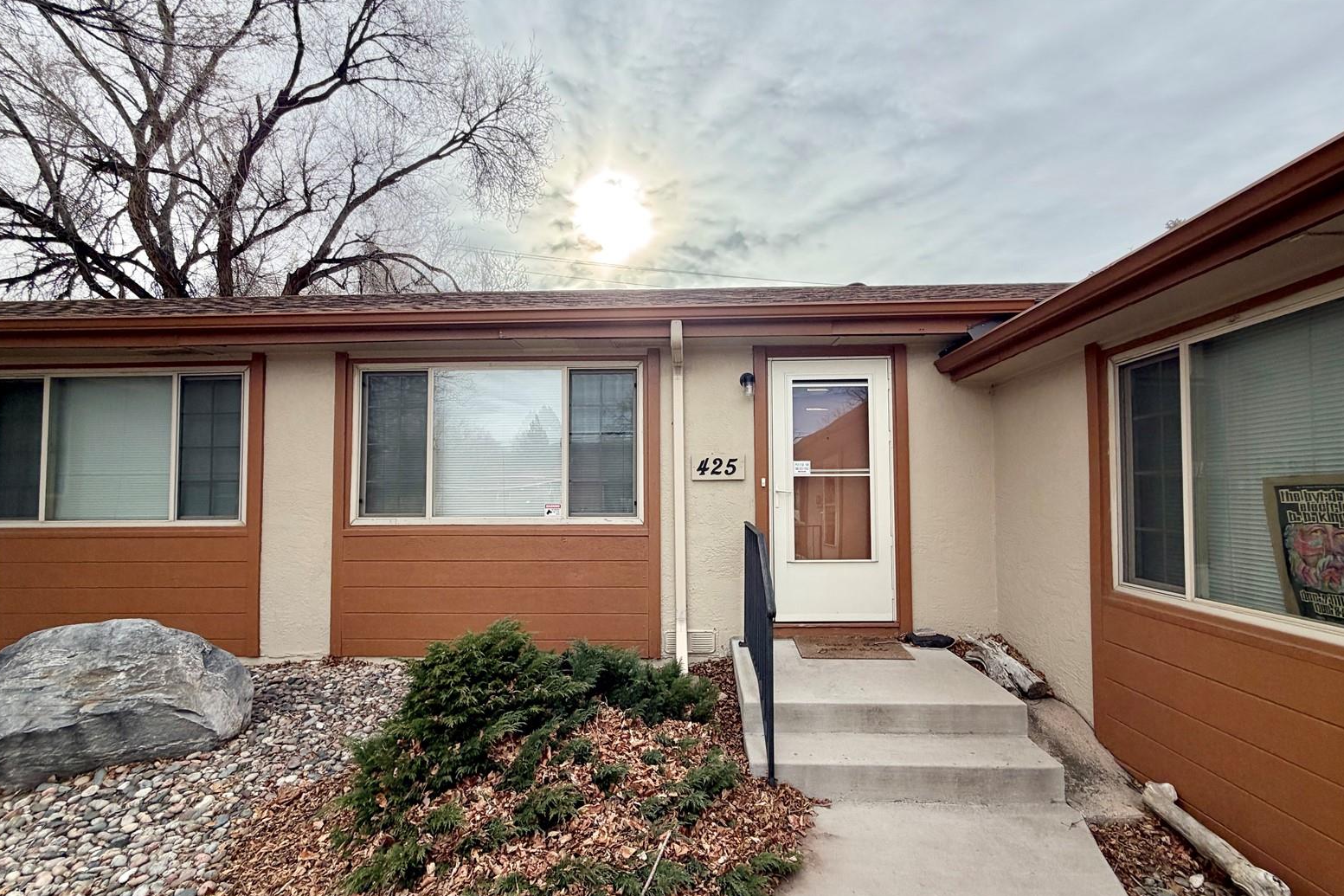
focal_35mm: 15
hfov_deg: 100.4
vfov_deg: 77.2
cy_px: 472
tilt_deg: +2.8
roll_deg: +1.0
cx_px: 685
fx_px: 560
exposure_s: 1/928
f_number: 2.2
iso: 25
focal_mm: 2.22
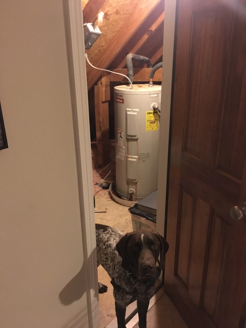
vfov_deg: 61.6
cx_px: 123
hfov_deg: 48.2
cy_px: 164
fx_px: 275
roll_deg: +0.7
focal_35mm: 29
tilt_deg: -20.7
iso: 640
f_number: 2.2
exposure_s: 1/15
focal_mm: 4.15
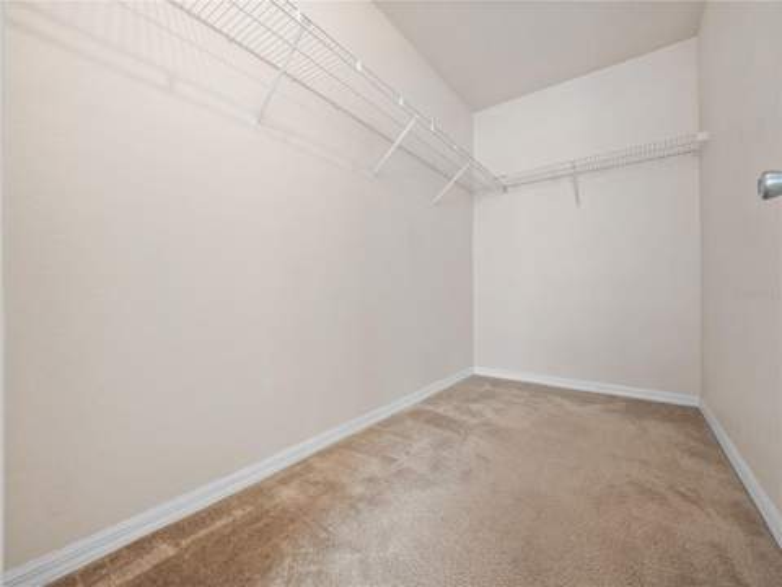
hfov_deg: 102.1
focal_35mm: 14
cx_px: 391
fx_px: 316
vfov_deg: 85.7
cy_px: 294
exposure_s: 1/8
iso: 400
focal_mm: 7
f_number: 8
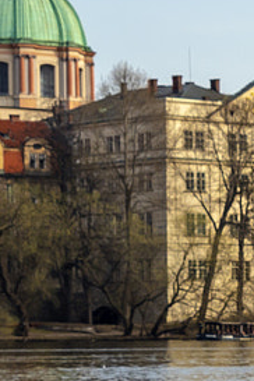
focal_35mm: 246
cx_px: 614
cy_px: 490
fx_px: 2603
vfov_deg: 8.3
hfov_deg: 5.4
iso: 100
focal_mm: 42
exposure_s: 1/1000
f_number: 4.5
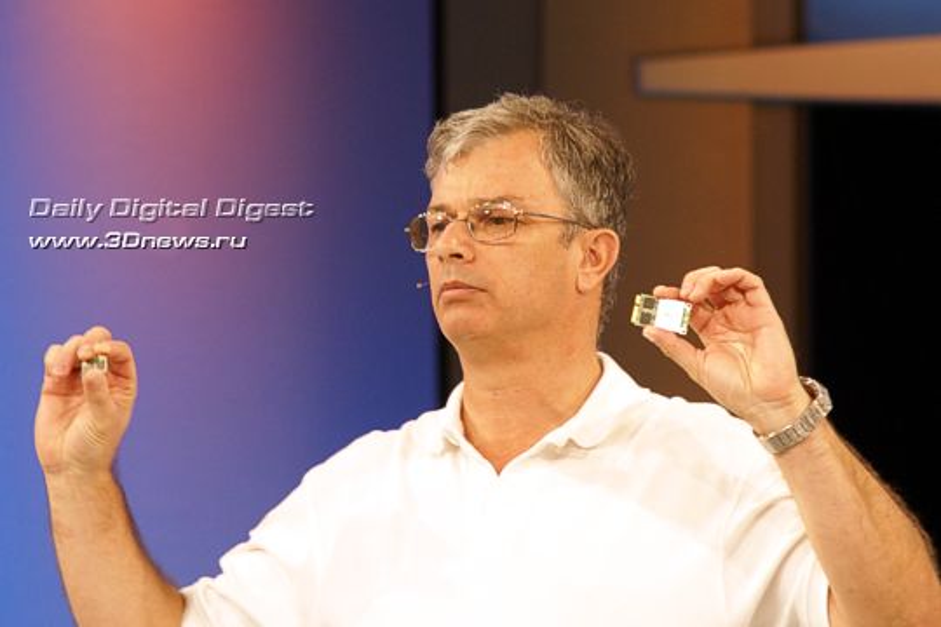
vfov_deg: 4.4
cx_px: 470
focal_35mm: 315
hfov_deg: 6.5
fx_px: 8233
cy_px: 314
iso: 400
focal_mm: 210
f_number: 5
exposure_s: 1/40
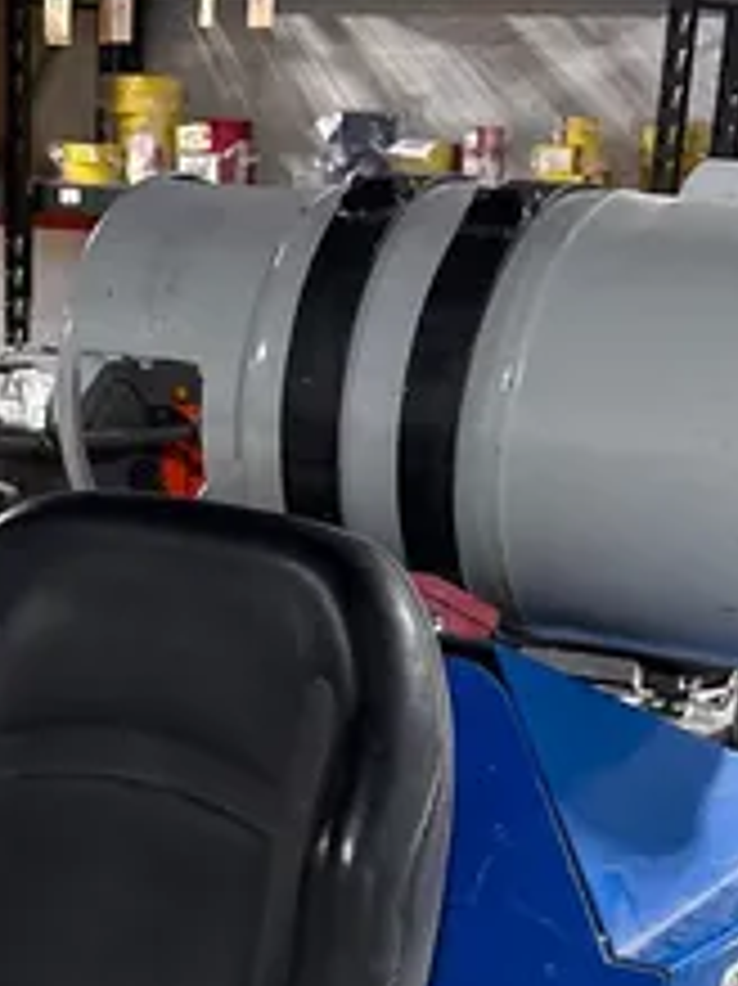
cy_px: 1587
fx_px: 2475
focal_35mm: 87
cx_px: 148
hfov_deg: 16.8
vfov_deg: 19.0
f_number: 1.6
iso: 125
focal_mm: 5.96
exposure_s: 1/68
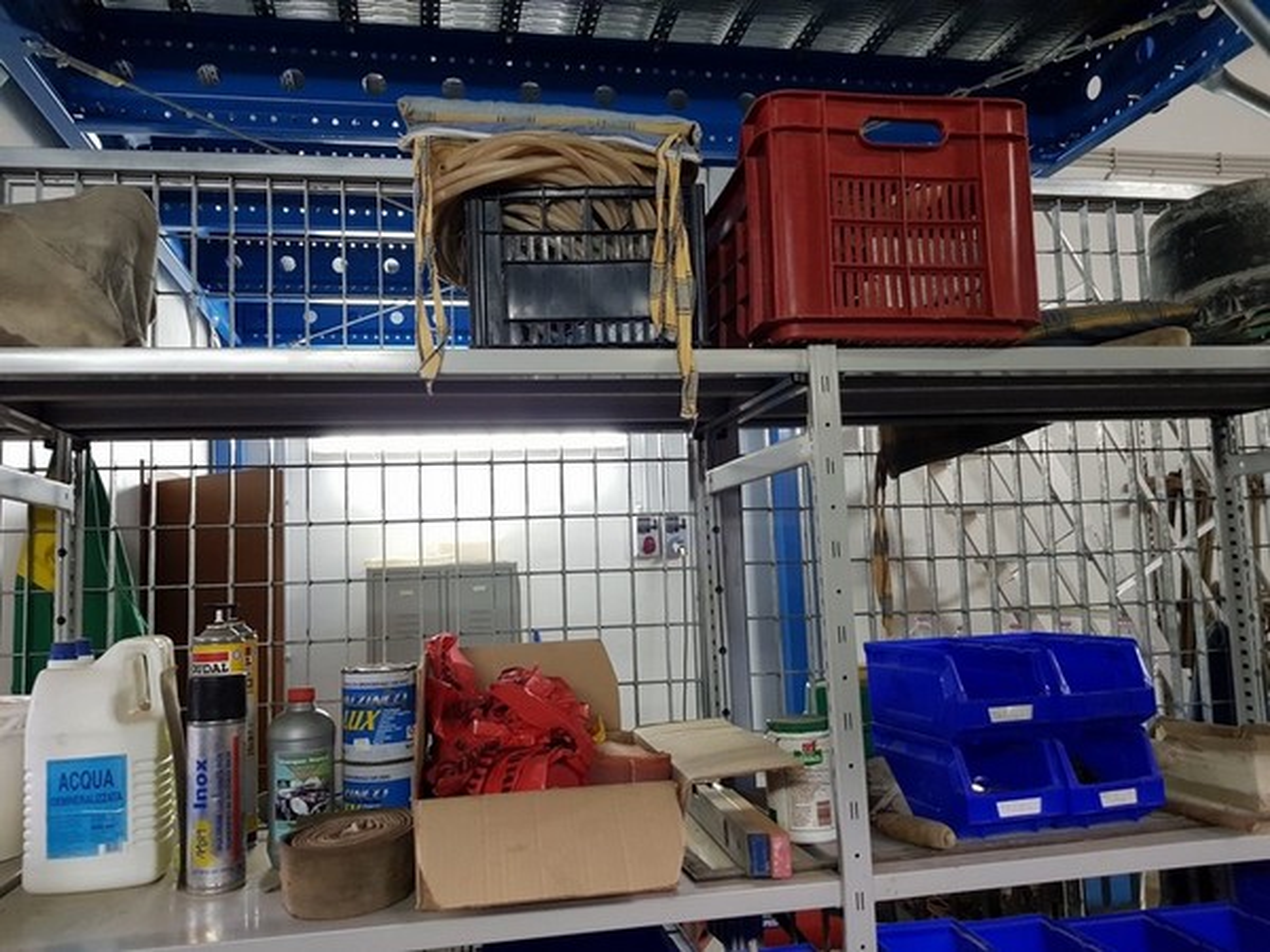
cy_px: 476
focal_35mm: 26
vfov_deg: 53.1
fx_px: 954
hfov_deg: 67.3
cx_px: 635
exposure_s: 1/50
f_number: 1.7
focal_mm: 4.2
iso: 200
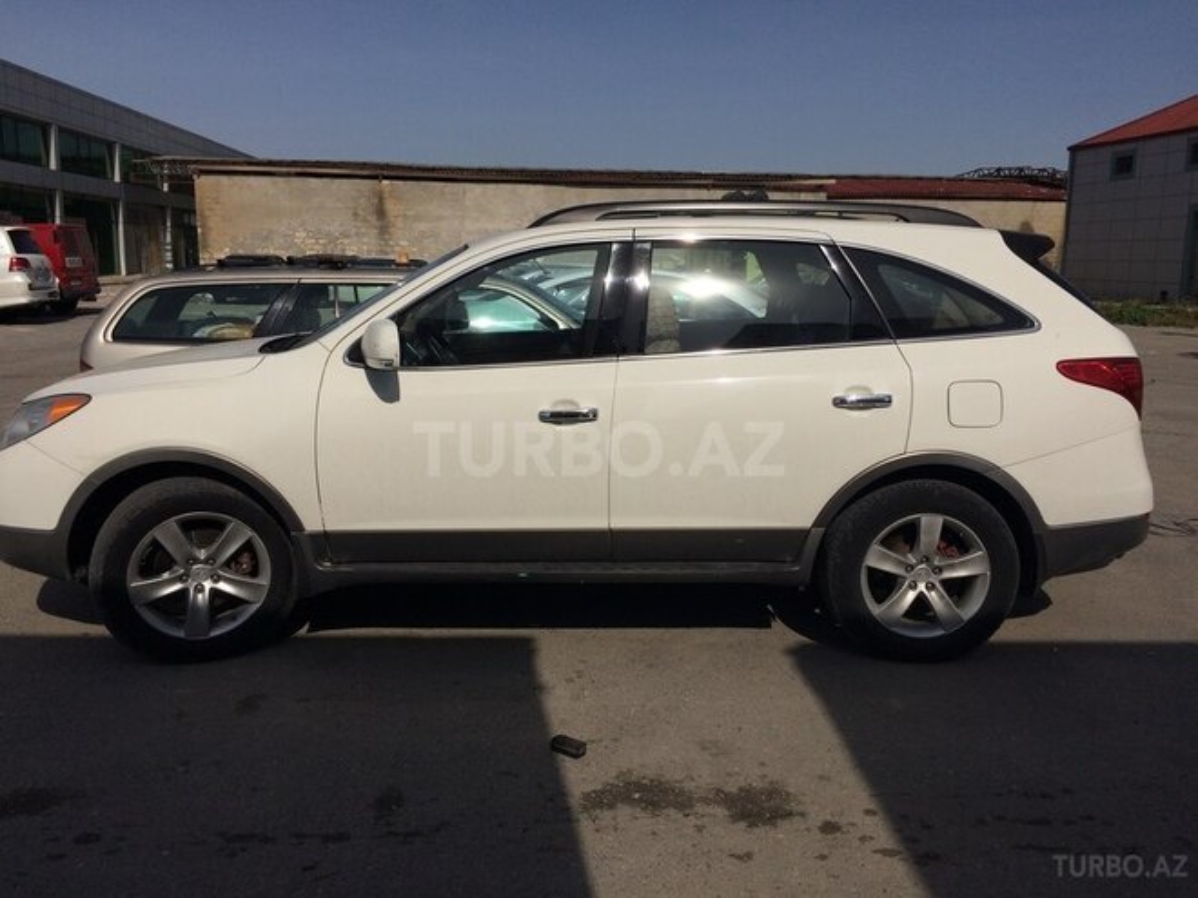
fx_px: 1004
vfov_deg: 48.2
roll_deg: -0.9
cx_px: 599
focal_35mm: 29
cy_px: 449
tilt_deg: -10.7
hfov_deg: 61.7
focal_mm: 4.15
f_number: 2.2
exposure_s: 1/6849
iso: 32
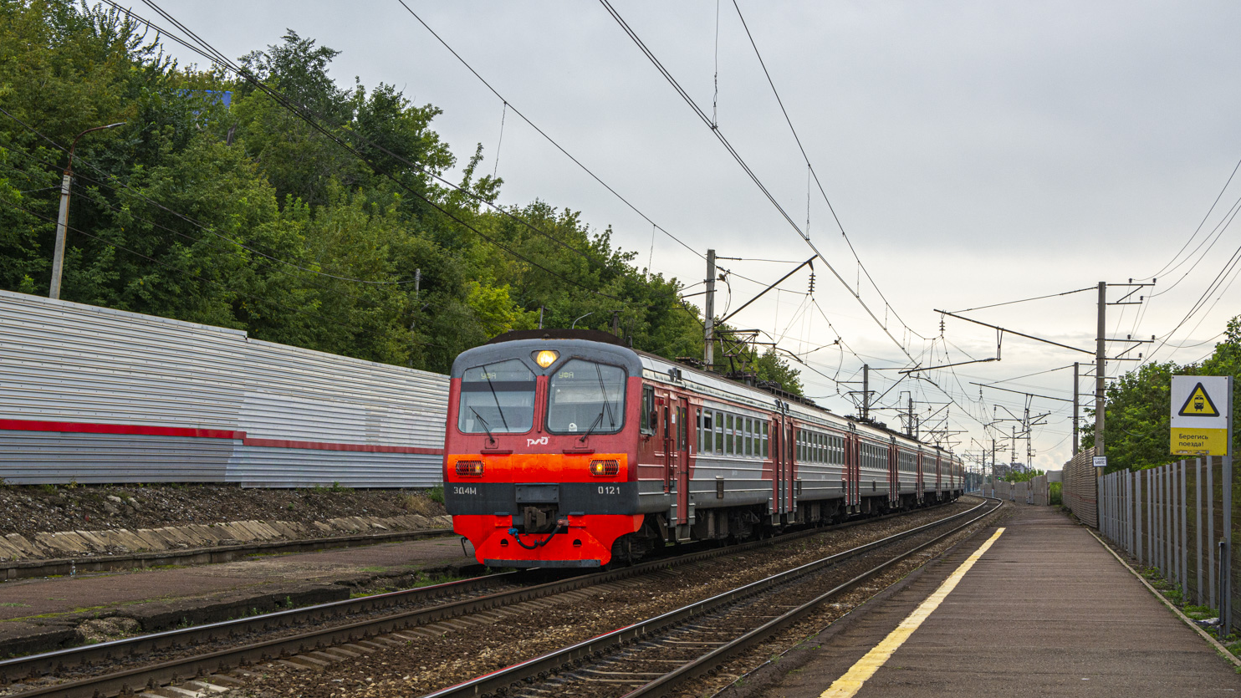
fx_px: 2172
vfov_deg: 18.3
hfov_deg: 31.9
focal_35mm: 66
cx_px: 612
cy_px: 370
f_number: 7.1
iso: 200
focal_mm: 38
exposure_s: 1/500
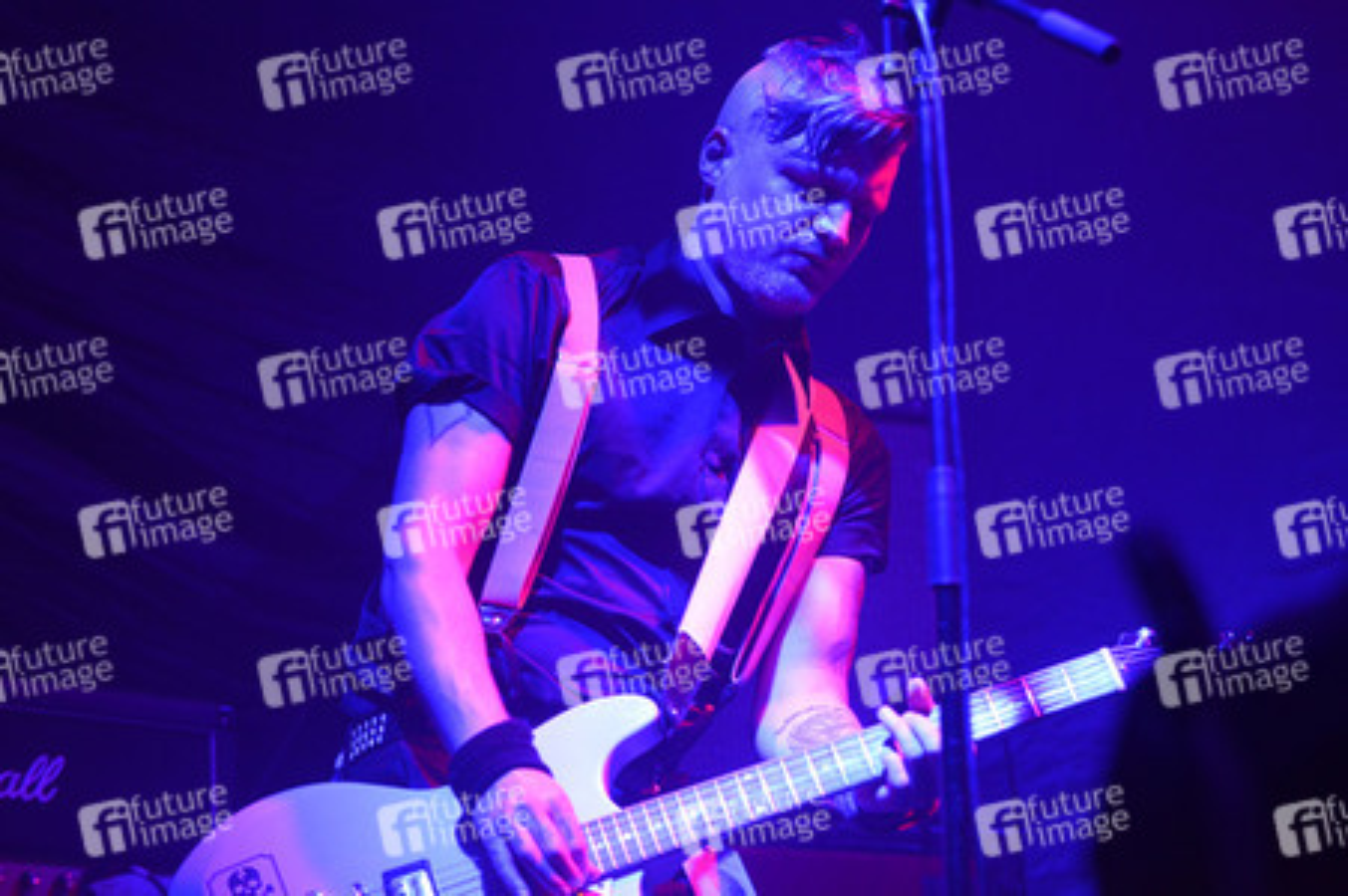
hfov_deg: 25.4
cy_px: 448
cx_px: 674
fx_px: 2993
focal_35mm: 80
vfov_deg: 17.0
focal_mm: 80
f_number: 2.8
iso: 3200
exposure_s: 1/500
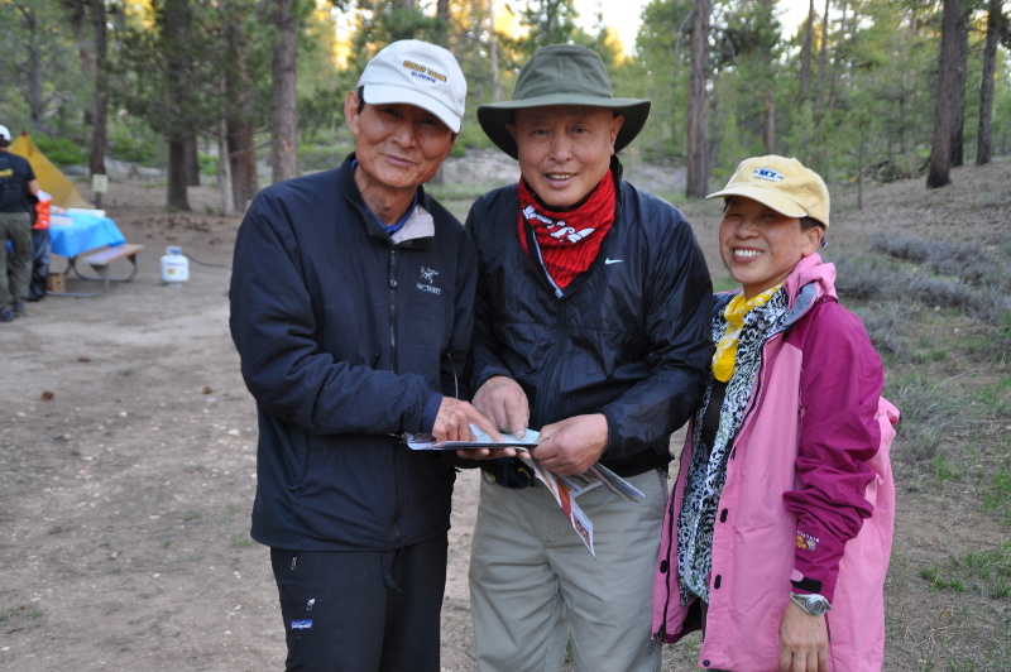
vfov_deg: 31.8
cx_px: 506
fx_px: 1179
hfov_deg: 46.4
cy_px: 336
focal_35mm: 42
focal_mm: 28
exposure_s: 1/20
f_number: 4
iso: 200
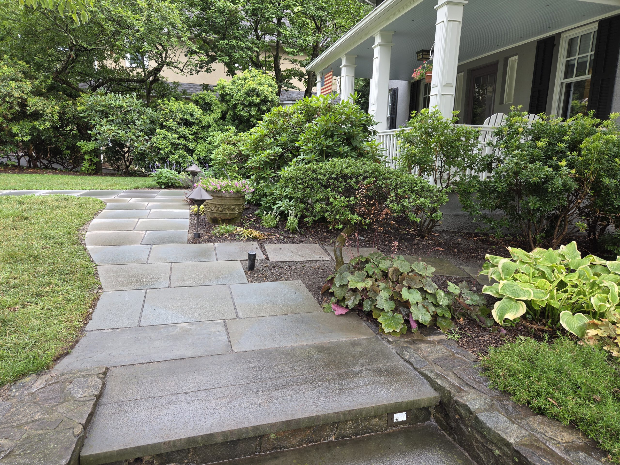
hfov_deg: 73.9
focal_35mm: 23
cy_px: 232
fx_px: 412
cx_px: 310
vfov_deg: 58.9
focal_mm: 5.4
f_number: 1.8
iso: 50
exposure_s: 1/180
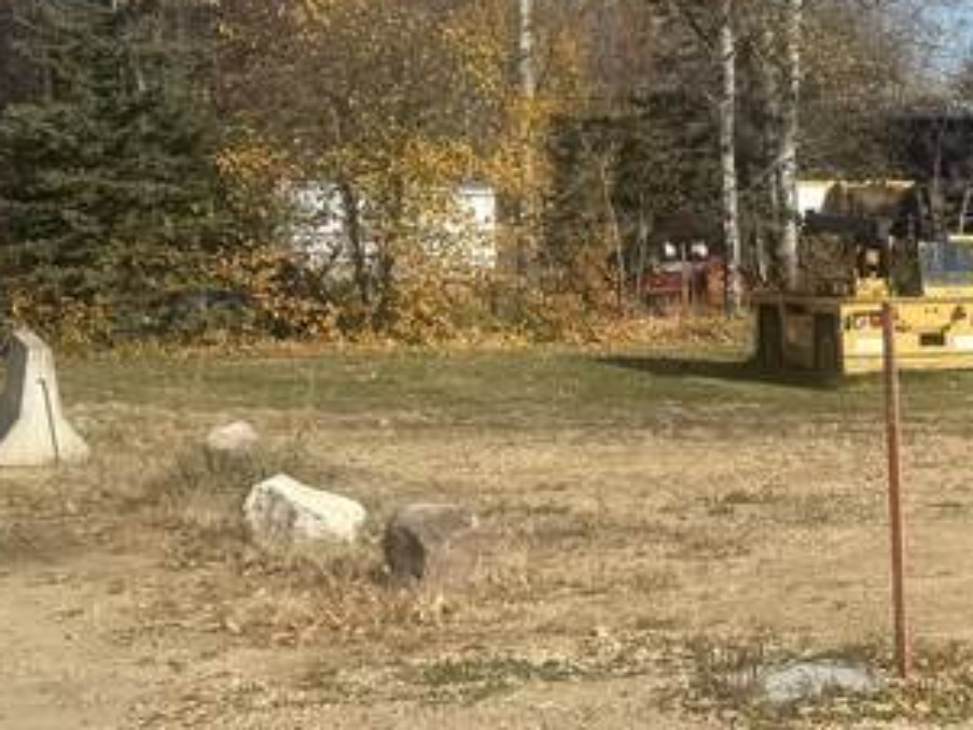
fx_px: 2868
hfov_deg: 16.6
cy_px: 523
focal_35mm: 102
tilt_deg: -6.7
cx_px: 1665
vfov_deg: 14.5
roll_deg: +0.4
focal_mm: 6.76
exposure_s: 1/5319
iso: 80
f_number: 1.78
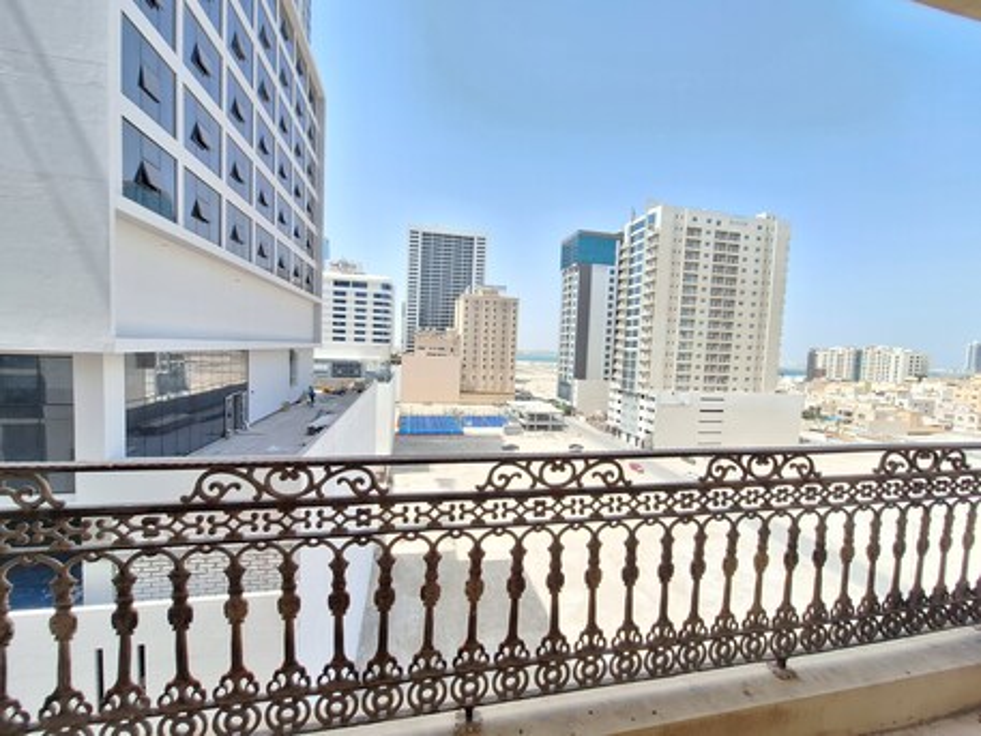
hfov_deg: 106.2
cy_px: 368
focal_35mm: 13
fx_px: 369
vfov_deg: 89.9
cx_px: 490
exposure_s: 1/664
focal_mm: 1.74
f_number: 2.2
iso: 40
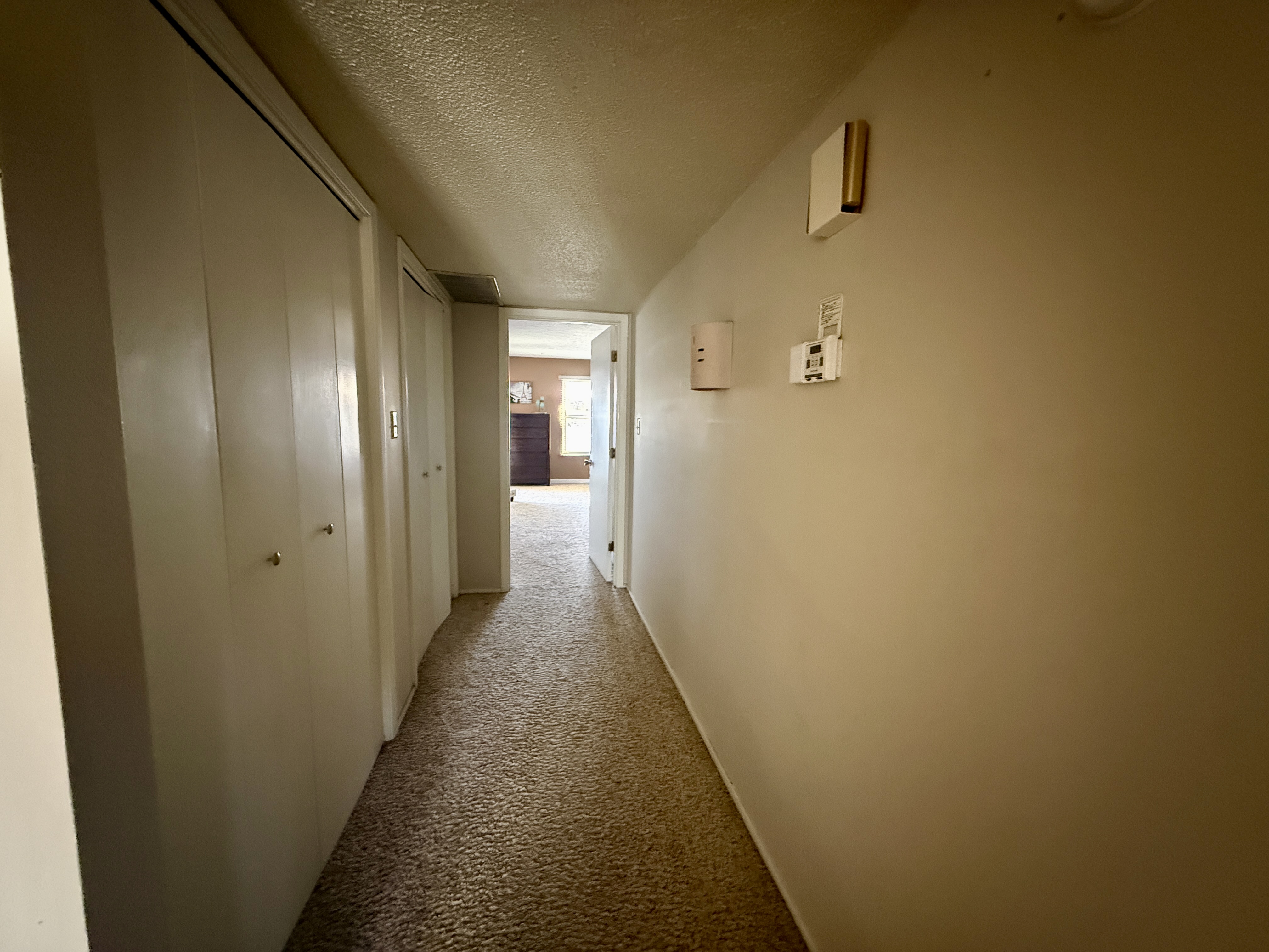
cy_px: 476
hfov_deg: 102.1
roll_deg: -1.4
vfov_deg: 85.7
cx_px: 634
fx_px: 513
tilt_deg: -6.2
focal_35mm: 14
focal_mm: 2.22
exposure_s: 1/40
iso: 1250
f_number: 2.2
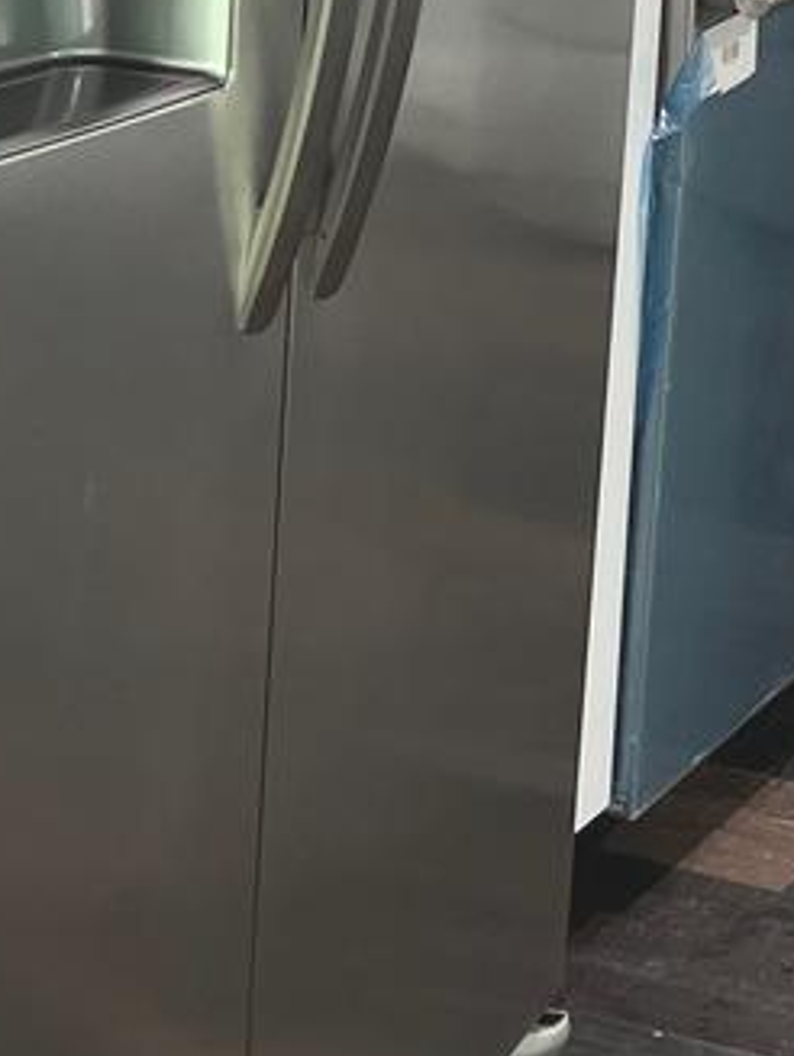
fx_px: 3724
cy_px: -149
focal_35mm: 122
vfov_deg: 15.6
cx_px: 1298
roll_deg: -4.5
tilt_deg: -10.0
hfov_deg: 11.5
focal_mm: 5.7
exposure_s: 1/60
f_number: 1.5
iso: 80
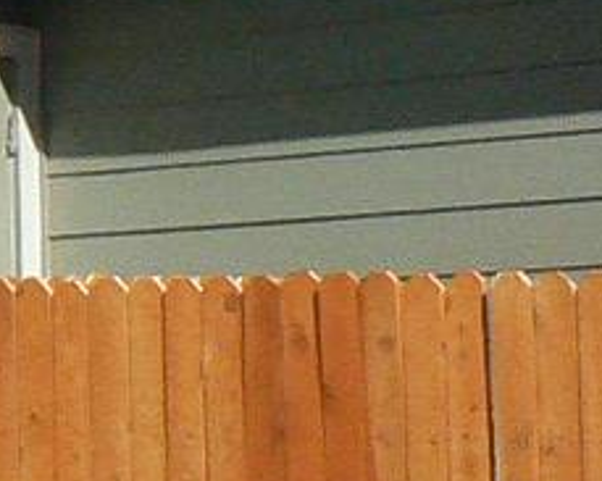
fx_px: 4381
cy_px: -226
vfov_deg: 6.2
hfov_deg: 7.4
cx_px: -810
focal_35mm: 246
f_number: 8
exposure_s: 1/800
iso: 200
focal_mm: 6
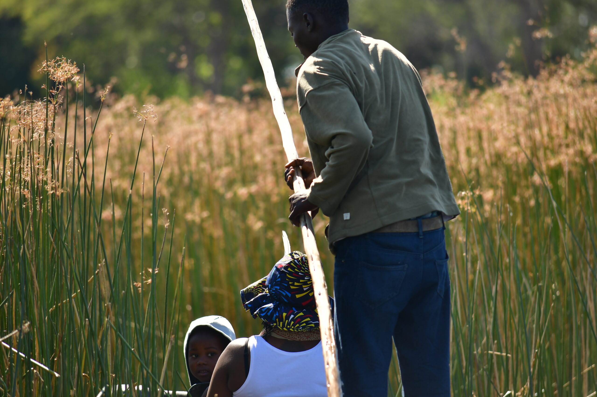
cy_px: 198
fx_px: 6464
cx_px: 298
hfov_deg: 5.3
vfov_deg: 3.5
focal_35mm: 390
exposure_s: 1/500
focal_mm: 260
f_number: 6.3
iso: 160
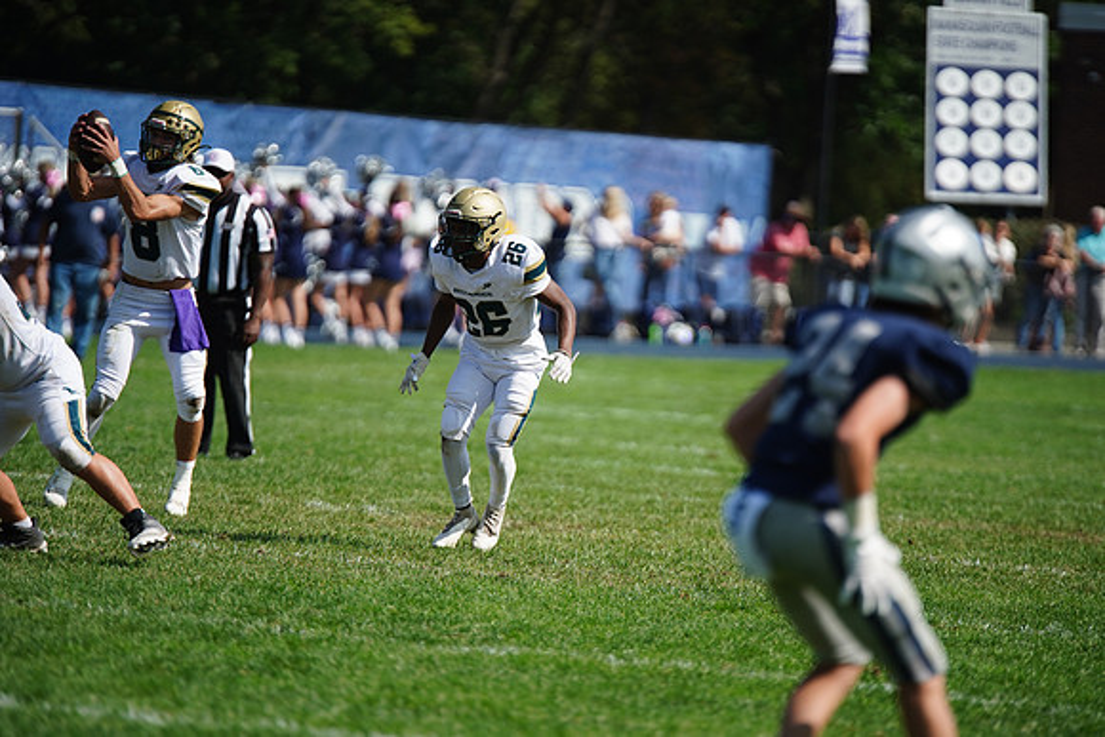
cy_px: 368
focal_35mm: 300
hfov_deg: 6.9
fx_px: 9210
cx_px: 552
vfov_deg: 4.6
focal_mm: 300
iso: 400
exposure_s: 1/6400
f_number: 2.8
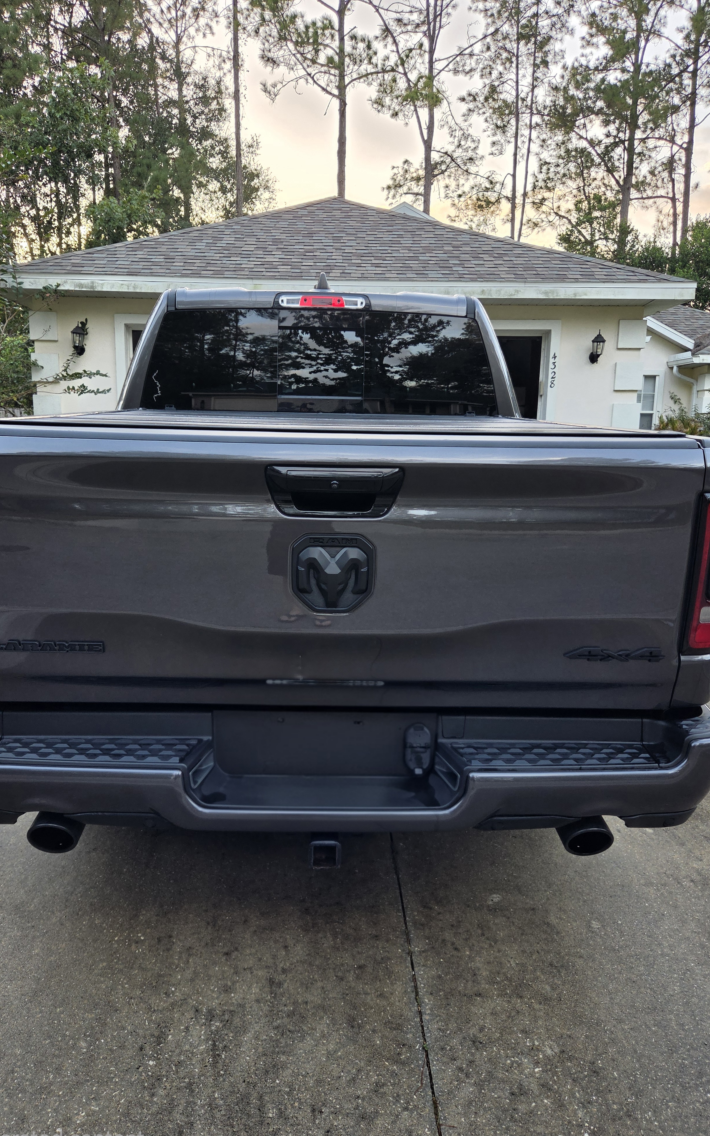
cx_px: 330
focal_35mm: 25
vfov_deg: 72.5
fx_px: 774
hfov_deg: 49.2
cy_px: 580
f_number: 1.8
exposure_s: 1/182
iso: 80
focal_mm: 5.4
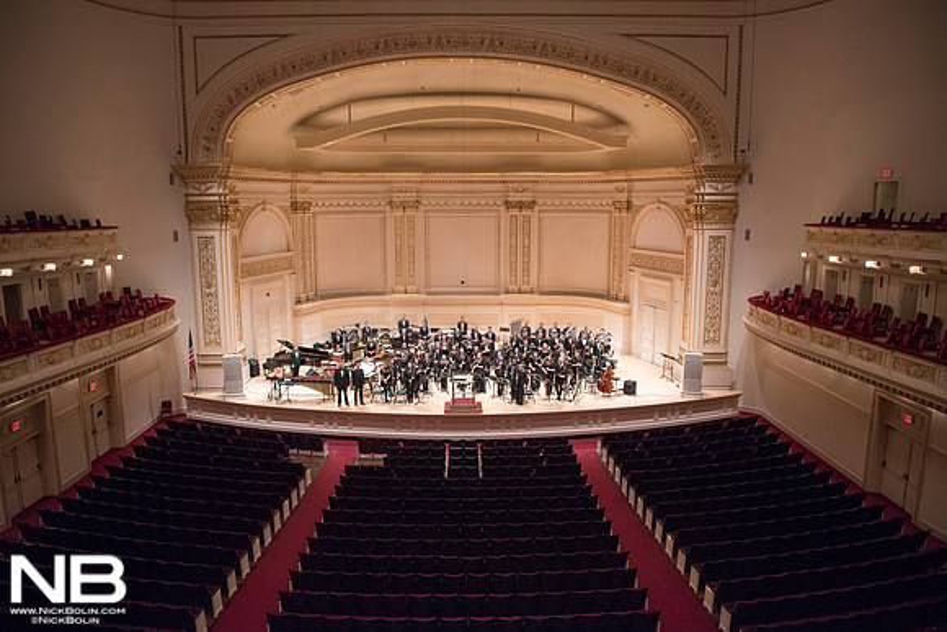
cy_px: 316
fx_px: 645
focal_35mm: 25
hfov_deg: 72.6
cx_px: 474
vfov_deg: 52.2
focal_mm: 24
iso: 1600
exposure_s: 1/200
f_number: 2.8
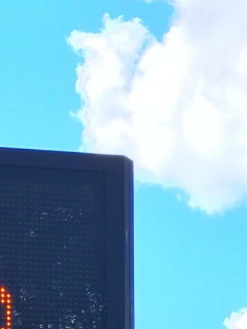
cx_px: 96
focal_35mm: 138
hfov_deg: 10.7
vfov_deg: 12.7
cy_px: 641
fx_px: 1314
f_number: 2.2
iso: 25
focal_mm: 4.15
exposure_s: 1/437
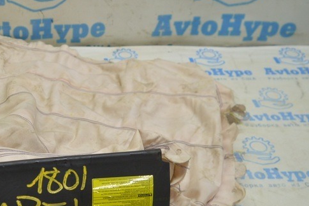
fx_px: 489
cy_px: 151
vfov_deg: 23.6
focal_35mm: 57
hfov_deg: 33.0
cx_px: 21
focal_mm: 18
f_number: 3.5
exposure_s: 1/80
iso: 400
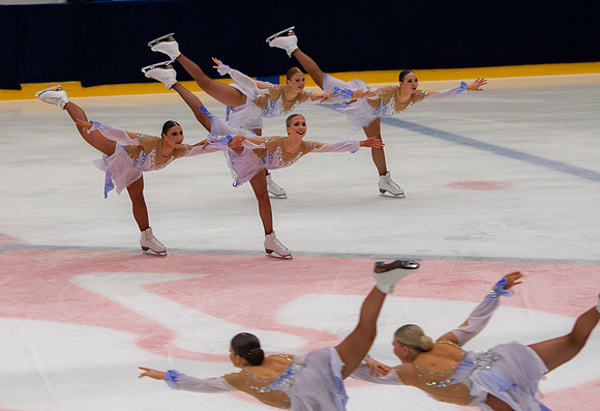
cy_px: 162
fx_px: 3611
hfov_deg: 9.5
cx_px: 226
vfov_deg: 6.5
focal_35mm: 215
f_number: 3.5
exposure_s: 1/400
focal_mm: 116
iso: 500
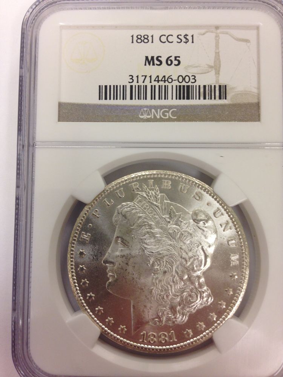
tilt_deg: -82.3
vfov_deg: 55.4
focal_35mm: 33
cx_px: 142
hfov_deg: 42.9
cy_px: 188
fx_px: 360
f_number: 2.4
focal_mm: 4.12
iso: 64
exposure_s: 1/20
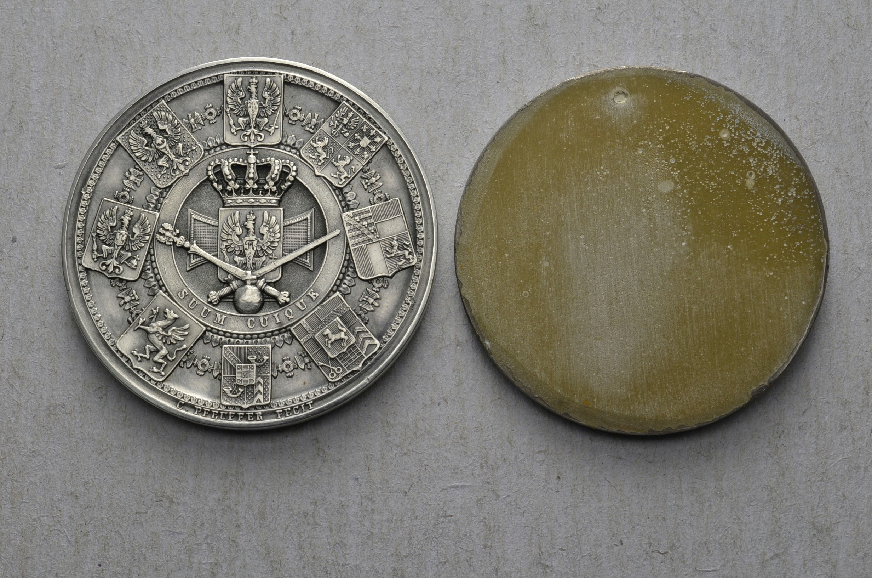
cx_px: 436
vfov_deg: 18.8
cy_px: 289
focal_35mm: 72
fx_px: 1740
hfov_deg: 28.1
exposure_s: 1/250
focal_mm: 48
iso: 400
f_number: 14
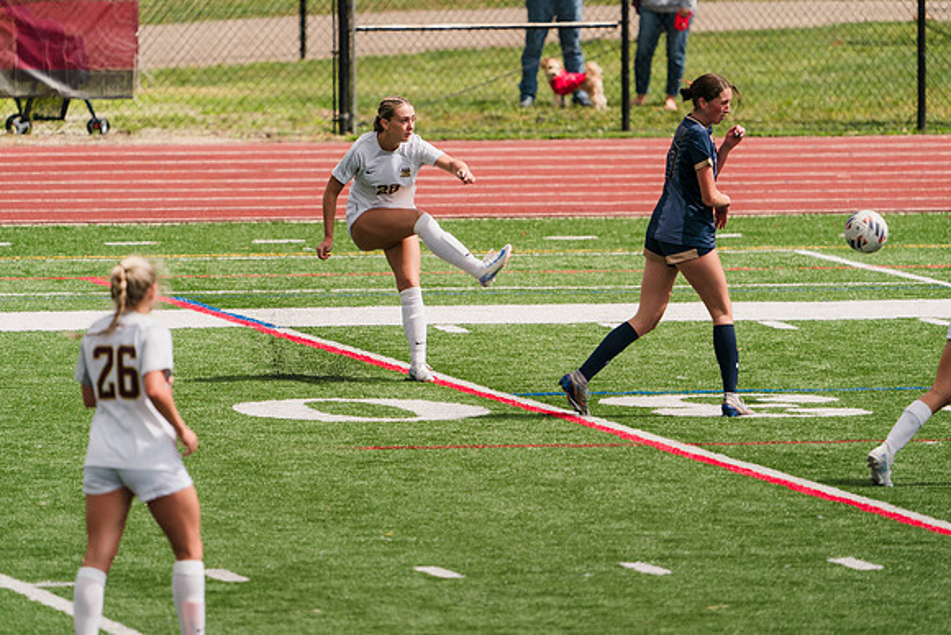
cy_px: 318
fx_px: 13845
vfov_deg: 2.6
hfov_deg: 3.9
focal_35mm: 524
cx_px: 476
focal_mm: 524
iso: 320
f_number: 6.3
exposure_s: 1/1600
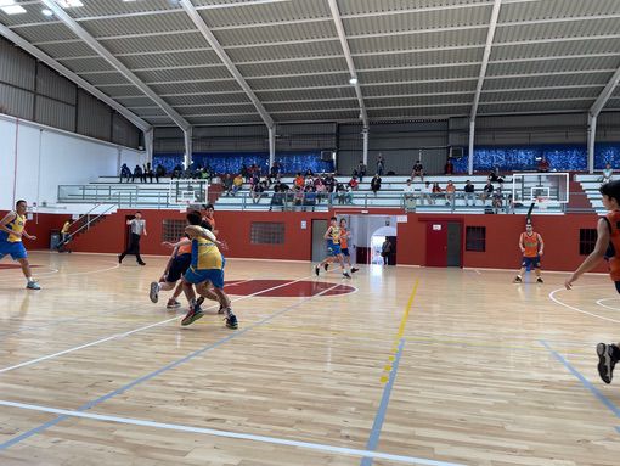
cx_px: 310
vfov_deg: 53.1
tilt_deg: +0.7
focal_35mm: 26
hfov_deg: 67.3
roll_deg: -1.6
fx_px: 466
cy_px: 233
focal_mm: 4.2
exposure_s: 1/100
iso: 32
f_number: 1.6
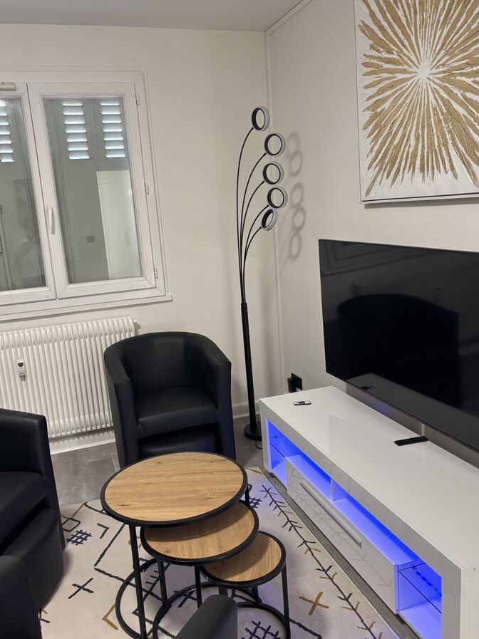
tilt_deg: -9.9
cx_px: 232
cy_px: 323
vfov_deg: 61.7
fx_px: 535
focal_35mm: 29
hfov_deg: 48.2
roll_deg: +4.4
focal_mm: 5.96
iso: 200
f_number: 1.6
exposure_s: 1/50
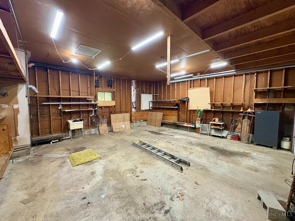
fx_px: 119
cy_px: 110
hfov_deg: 102.1
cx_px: 148
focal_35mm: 14
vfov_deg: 85.7
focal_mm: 2.22
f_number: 2.2
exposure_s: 1/60
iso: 400
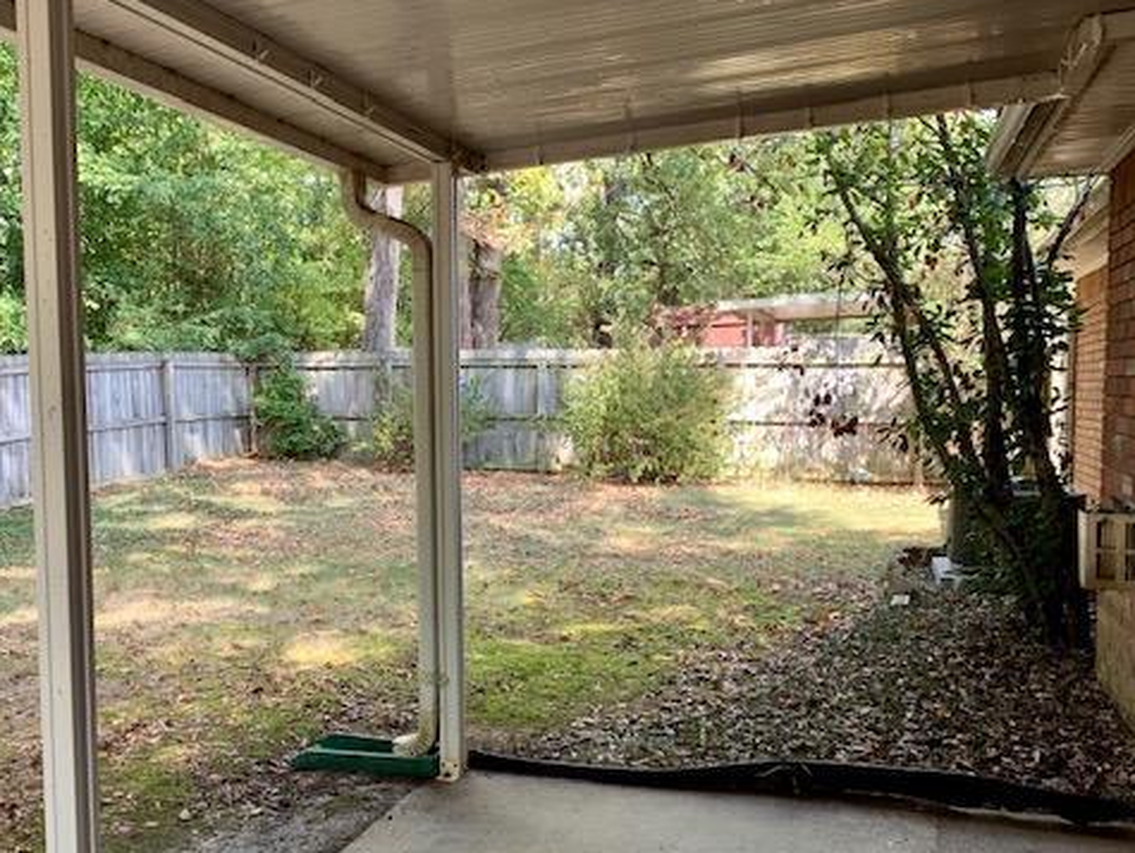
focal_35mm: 35
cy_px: 490
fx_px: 1148
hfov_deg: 51.9
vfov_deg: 40.6
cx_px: 411
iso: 25
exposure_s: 1/122
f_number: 1.8
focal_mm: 4.25
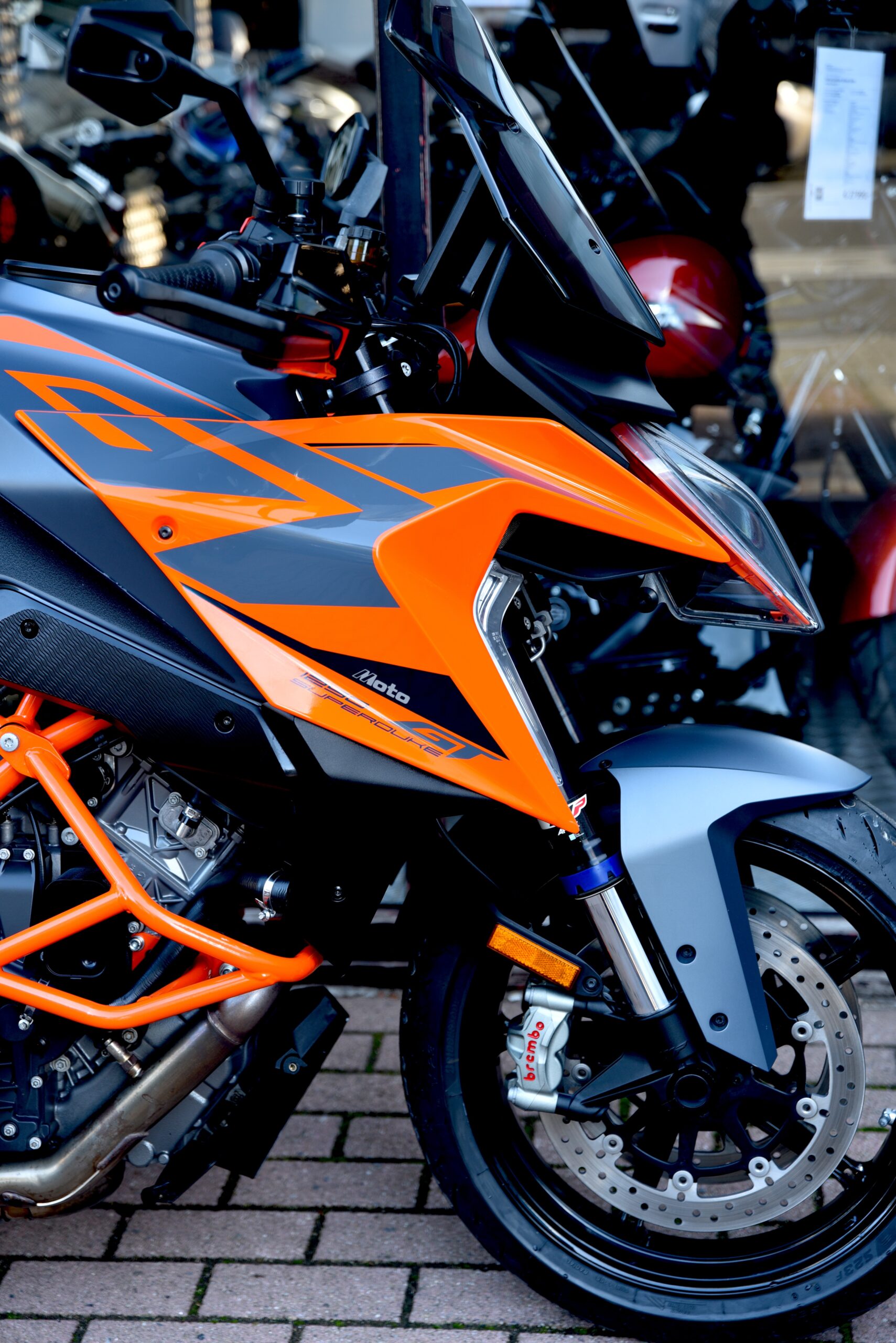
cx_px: 448
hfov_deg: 20.9
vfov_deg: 30.9
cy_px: 672
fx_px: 2424
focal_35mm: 65
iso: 200
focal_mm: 65
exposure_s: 1/60
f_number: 3.5
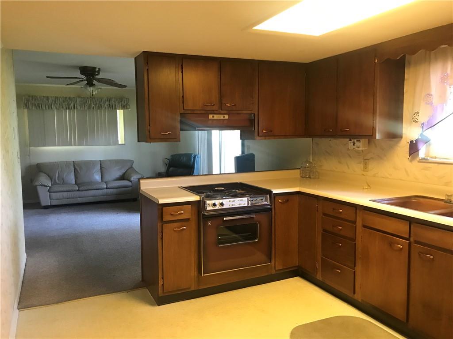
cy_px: 170
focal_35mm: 28
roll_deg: +1.4
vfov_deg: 49.7
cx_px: 226
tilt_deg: -4.6
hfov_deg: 63.4
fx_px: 366
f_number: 1.8
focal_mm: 3.99
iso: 64
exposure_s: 1/15
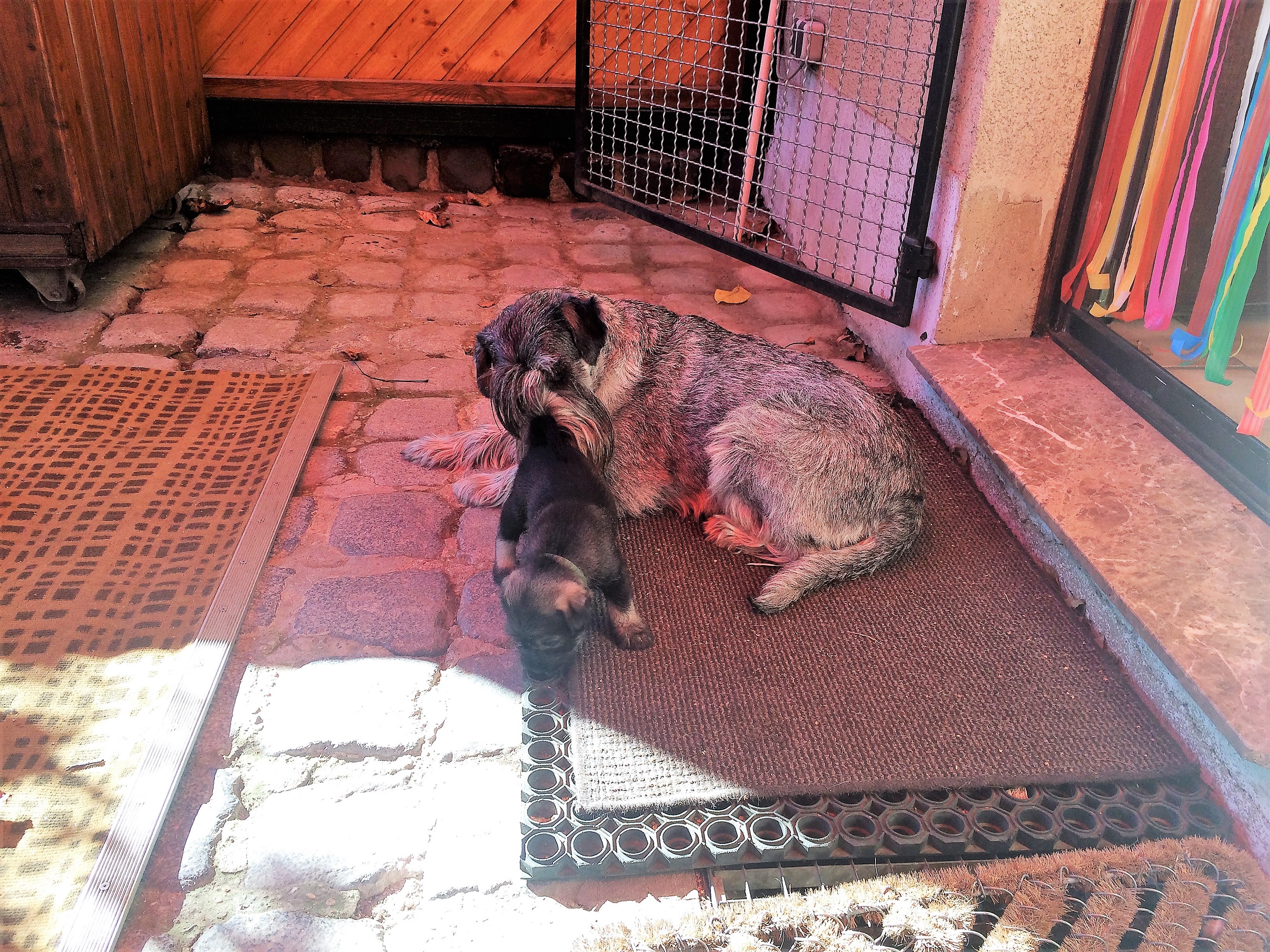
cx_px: 635
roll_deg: -1.6
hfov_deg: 61.7
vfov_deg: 48.2
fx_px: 1064
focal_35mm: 29
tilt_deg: -28.4
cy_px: 476
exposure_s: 1/103
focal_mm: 4.15
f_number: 2.2
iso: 32
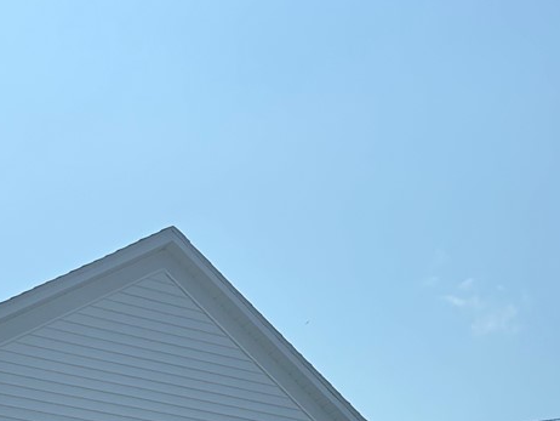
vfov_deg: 15.1
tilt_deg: +11.2
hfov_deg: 21.7
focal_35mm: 90
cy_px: 647
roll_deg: +0.5
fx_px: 1457
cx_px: 200
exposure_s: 1/10989
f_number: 1.6
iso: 50
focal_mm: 5.96
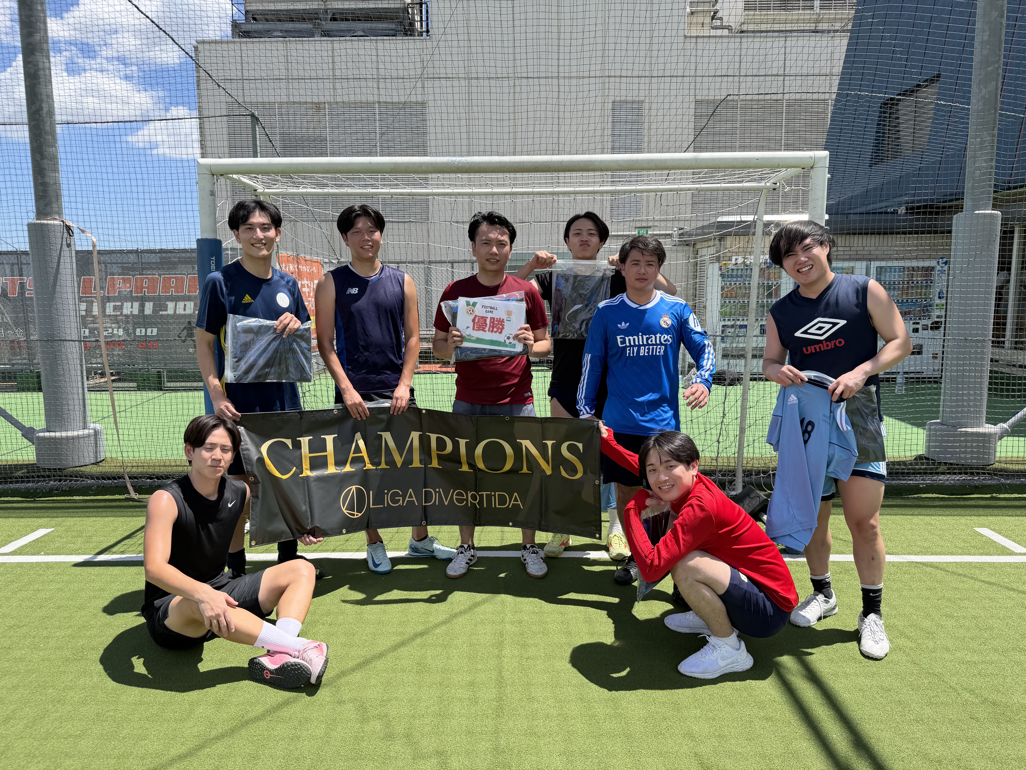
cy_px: 385
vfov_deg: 56.8
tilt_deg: -7.7
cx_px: 513
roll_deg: +0.9
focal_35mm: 24
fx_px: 711
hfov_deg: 71.6
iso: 80
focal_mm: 6.76
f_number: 1.78
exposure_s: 1/2611
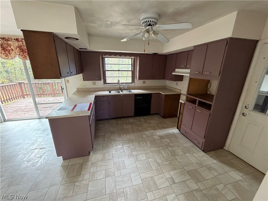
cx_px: 134
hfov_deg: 102.1
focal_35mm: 14
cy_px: 100
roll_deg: -0.5
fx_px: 108
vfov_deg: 85.7
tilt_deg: -17.1
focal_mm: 2.22
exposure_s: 1/60
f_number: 2.2
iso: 400
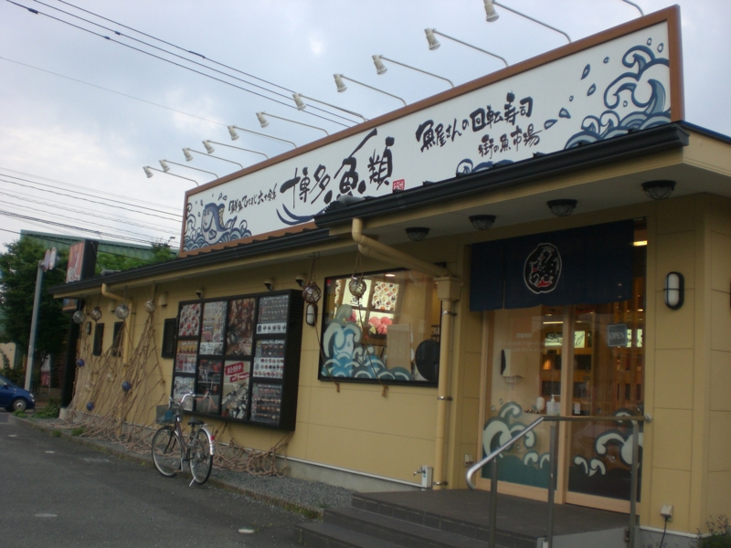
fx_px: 802
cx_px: 366
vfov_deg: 37.7
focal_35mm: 38
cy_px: 274
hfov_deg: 49.0
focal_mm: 6.3
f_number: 3.1
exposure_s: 1/200
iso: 100
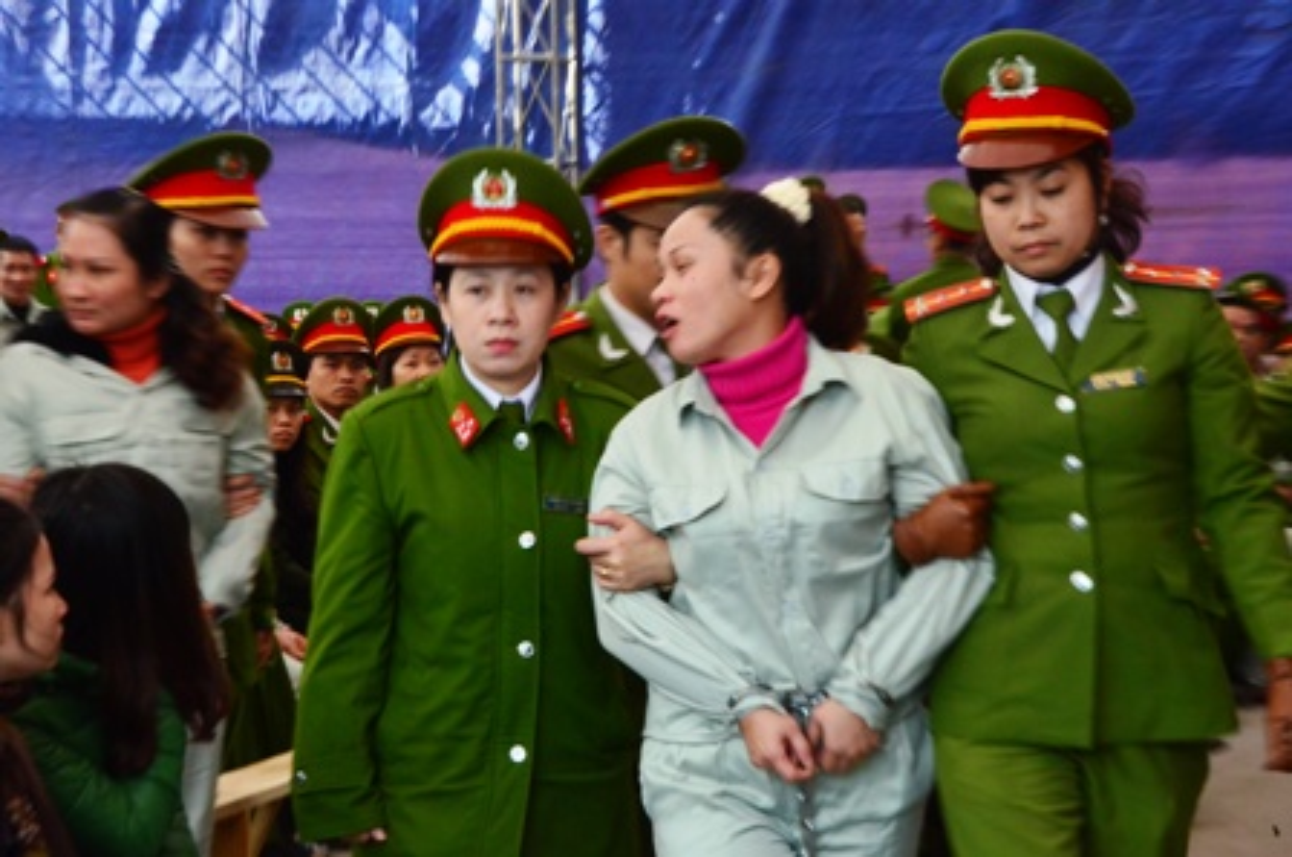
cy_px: 428
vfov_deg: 12.1
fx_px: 4030
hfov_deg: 18.2
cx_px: 646
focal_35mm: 112
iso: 1800
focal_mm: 75
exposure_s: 1/30
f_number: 25
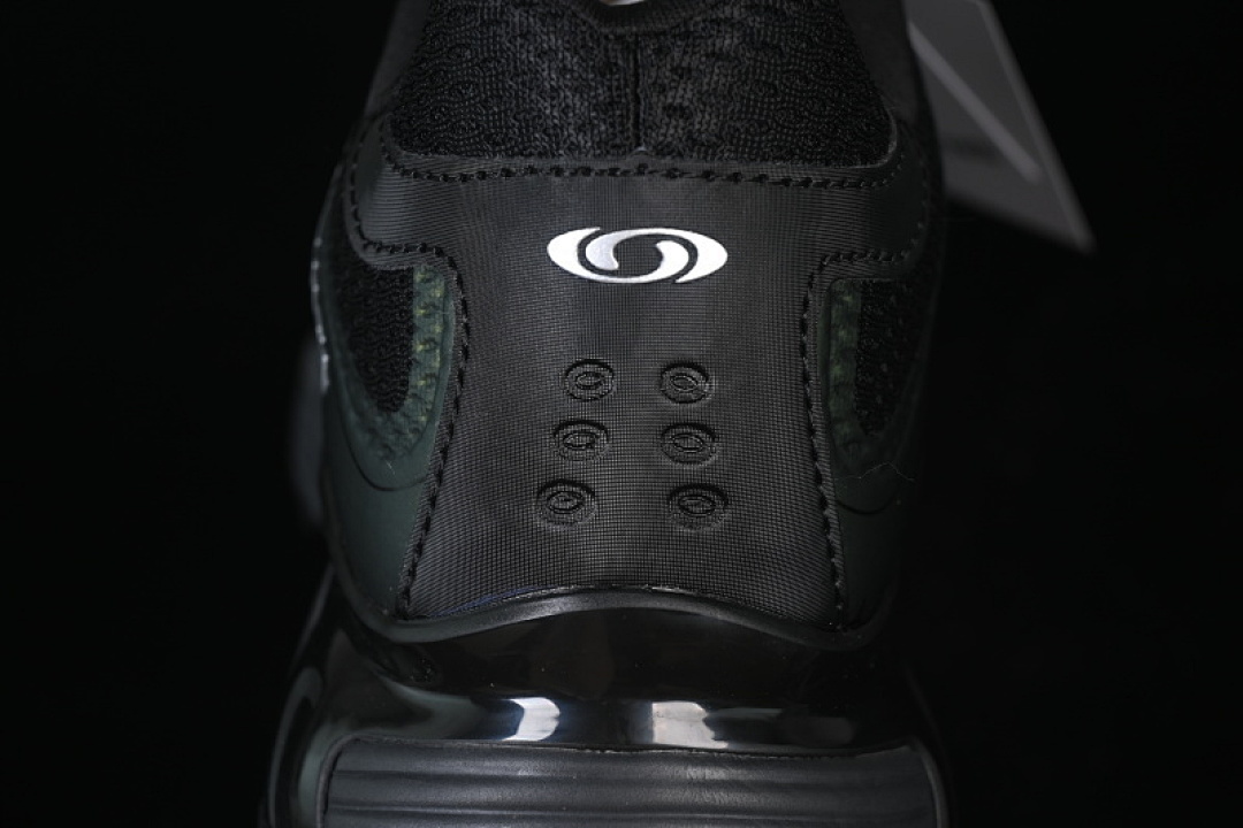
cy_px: 414
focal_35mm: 75
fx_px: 2589
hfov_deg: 27.0
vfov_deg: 18.2
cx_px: 622
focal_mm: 50
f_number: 6.3
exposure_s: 1/50
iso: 160
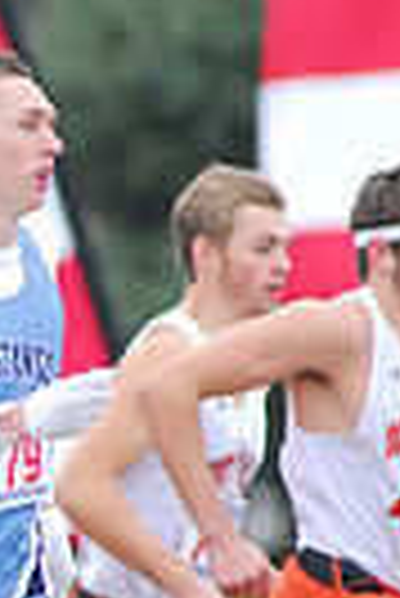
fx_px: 32613
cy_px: 688
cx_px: -728
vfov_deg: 1.0
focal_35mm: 1962
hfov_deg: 0.7
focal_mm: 300
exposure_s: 1/640
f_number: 4
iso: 800
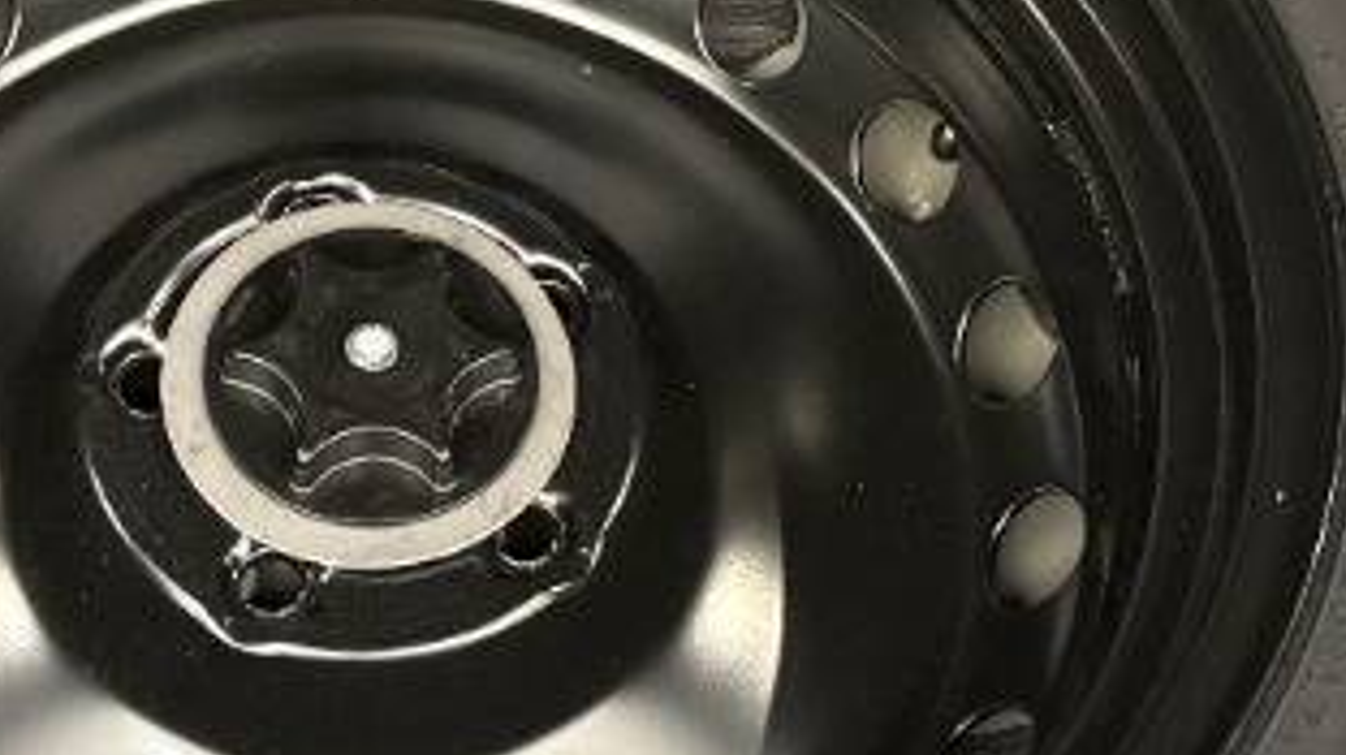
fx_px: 3460
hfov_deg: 21.9
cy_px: 35
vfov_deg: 12.3
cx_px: 408
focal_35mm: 97
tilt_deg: -54.4
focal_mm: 5.96
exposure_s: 1/25
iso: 800
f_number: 1.6
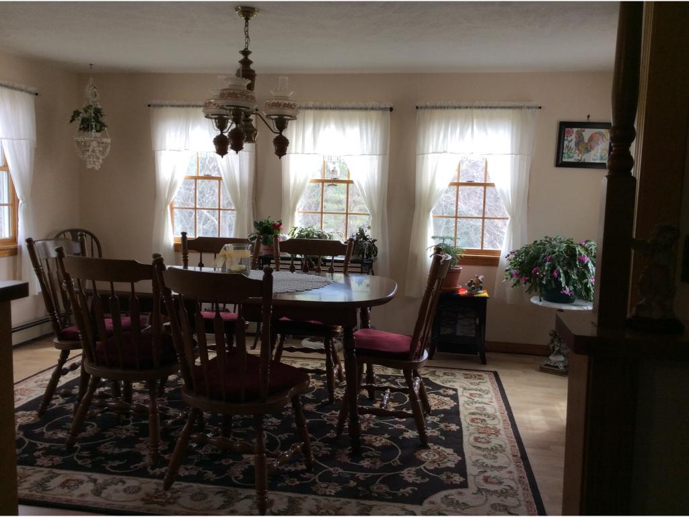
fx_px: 637
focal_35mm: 32
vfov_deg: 44.2
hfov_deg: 56.8
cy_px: 258
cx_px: 344
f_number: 2.4
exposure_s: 1/60
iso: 32
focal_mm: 3.3
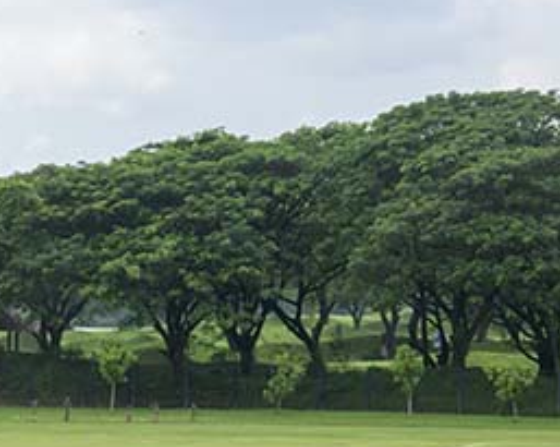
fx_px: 2847
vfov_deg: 8.8
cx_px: 54
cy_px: 582
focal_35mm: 172
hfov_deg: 11.2
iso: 400
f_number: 8
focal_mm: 49
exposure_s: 1/640
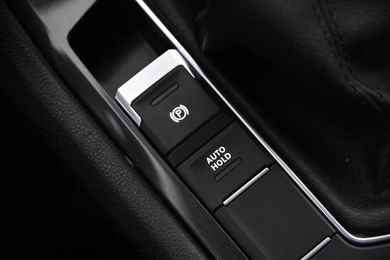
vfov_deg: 13.0
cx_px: 195
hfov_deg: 19.5
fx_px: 1137
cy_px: 130
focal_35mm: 105
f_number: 4
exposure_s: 1/80
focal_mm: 70
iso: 12800
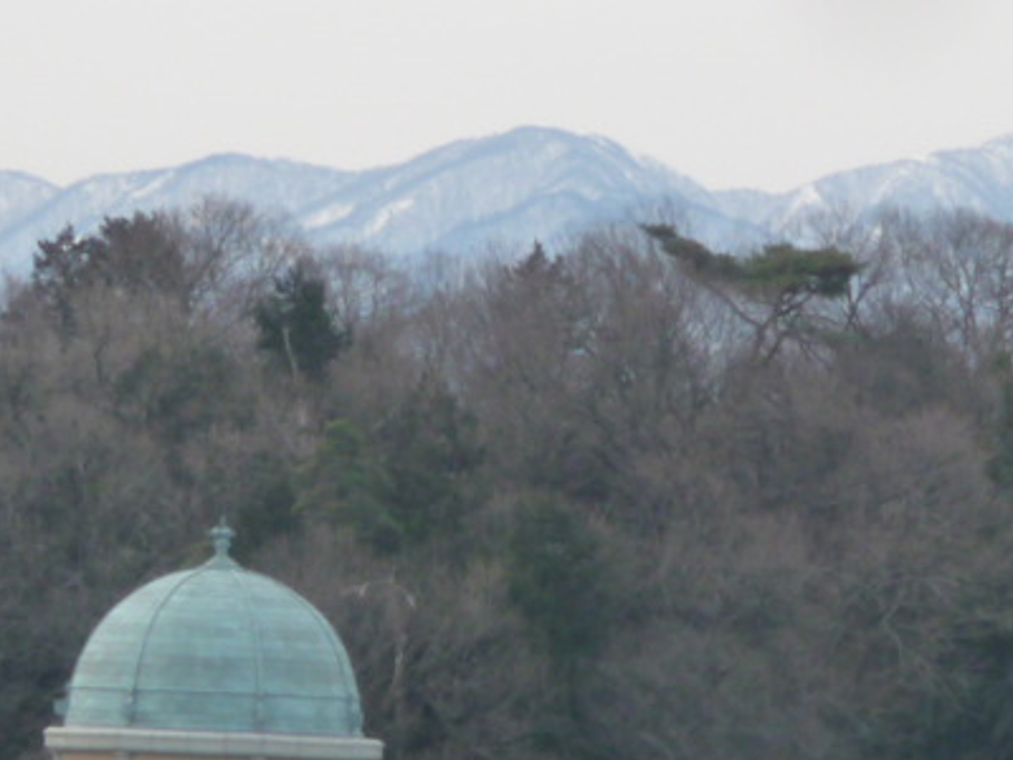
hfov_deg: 2.6
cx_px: 798
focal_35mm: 755
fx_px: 22094
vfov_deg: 2.0
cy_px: 443
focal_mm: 47
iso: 160
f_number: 4.9
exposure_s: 1/400
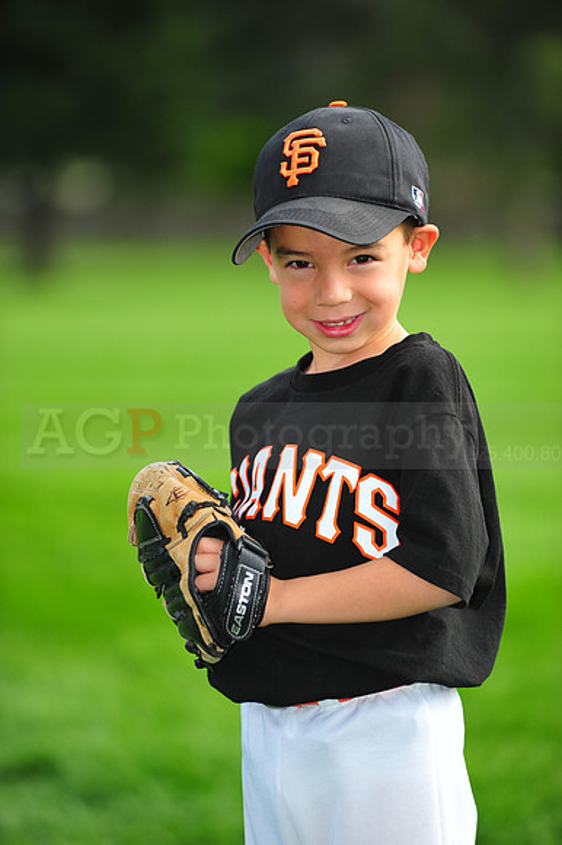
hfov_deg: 6.9
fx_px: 4689
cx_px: 281
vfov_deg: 10.3
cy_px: 422
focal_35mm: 200
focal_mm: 200
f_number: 4
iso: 400
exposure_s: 1/1250
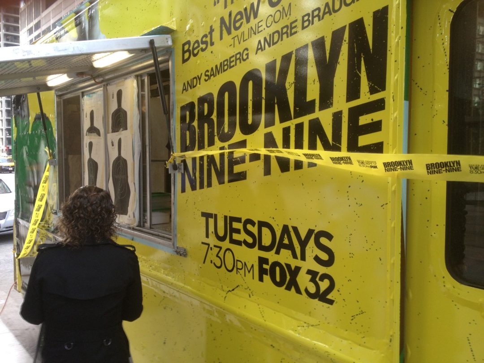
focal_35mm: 35
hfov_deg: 52.6
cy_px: 182
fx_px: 489
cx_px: 242
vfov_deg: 40.7
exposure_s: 1/60
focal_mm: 4.28
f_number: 2.4
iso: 64
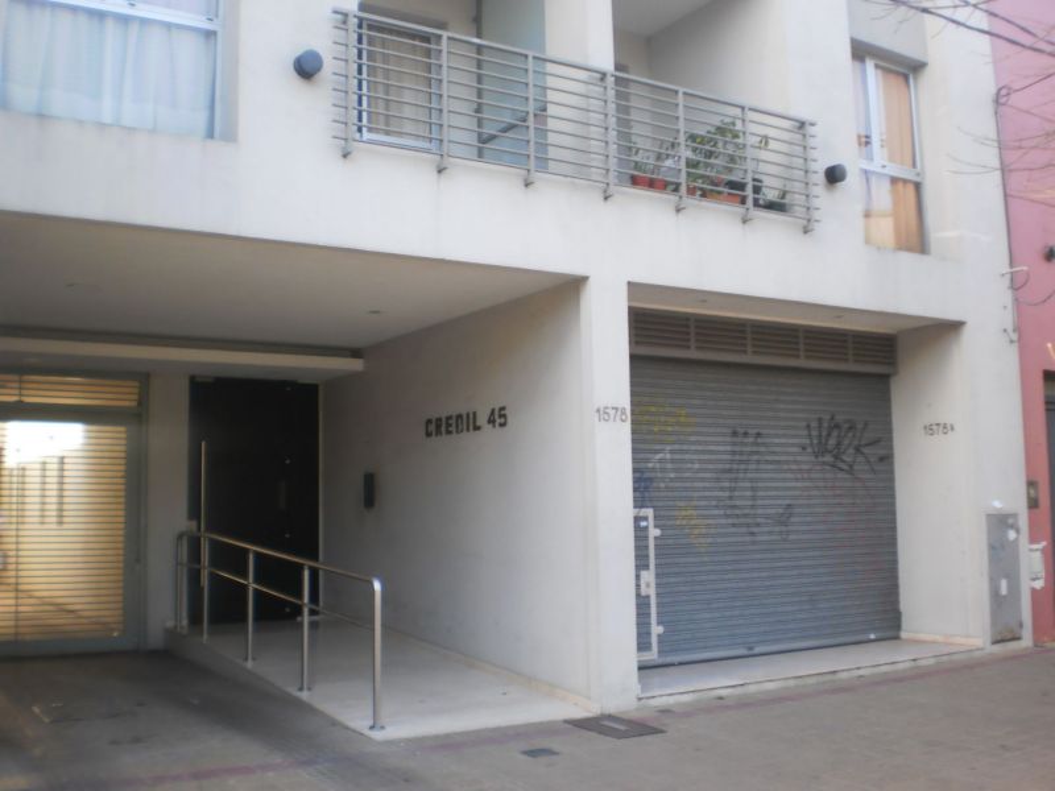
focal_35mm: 36
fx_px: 1097
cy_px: 396
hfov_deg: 51.4
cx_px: 528
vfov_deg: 39.7
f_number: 3.1
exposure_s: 1/160
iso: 200
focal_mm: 6.3
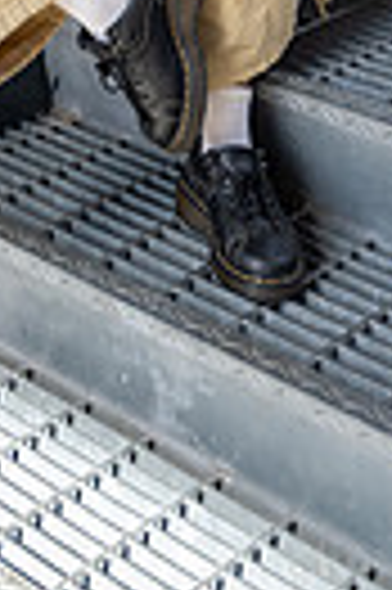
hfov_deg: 13.1
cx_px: -18
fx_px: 1687
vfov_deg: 17.8
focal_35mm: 103
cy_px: -284
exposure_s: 1/800
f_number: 2.8
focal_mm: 30
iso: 400
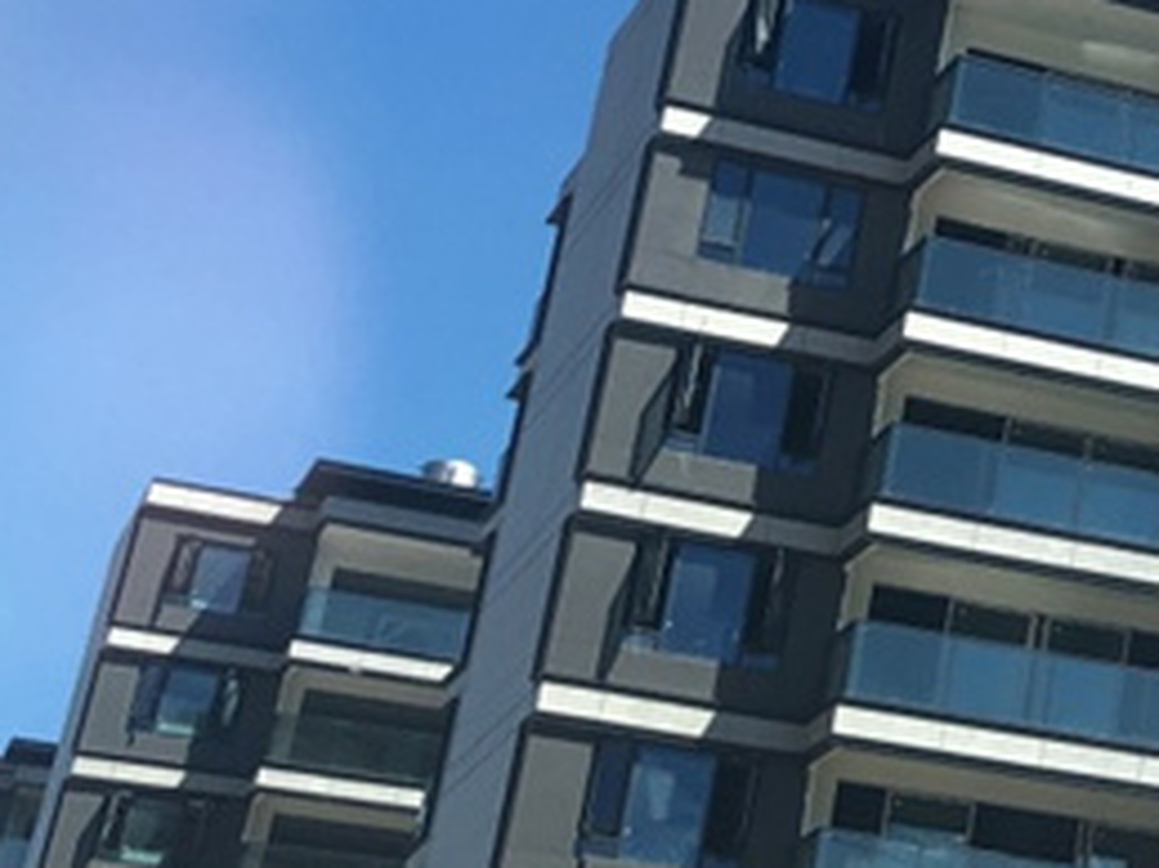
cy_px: -143
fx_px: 3614
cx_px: 1888
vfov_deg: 13.4
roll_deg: -2.9
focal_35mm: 108
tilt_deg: +26.3
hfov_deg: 16.2
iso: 20
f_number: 1.8
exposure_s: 1/1021
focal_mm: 3.99
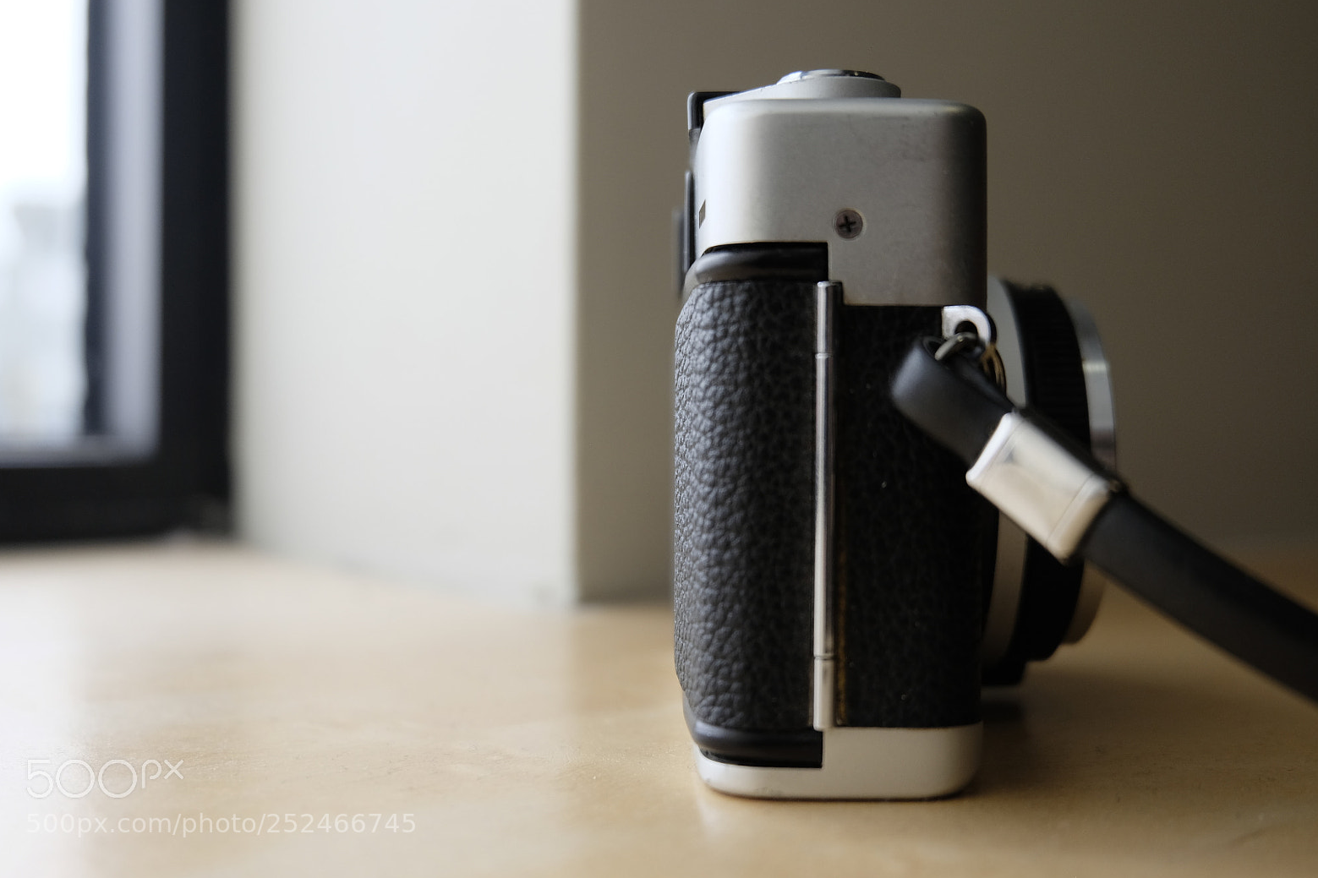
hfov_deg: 49.6
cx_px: 650
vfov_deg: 34.2
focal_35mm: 39
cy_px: 439
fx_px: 1428
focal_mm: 25.6
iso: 400
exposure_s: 1/280
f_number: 4.5
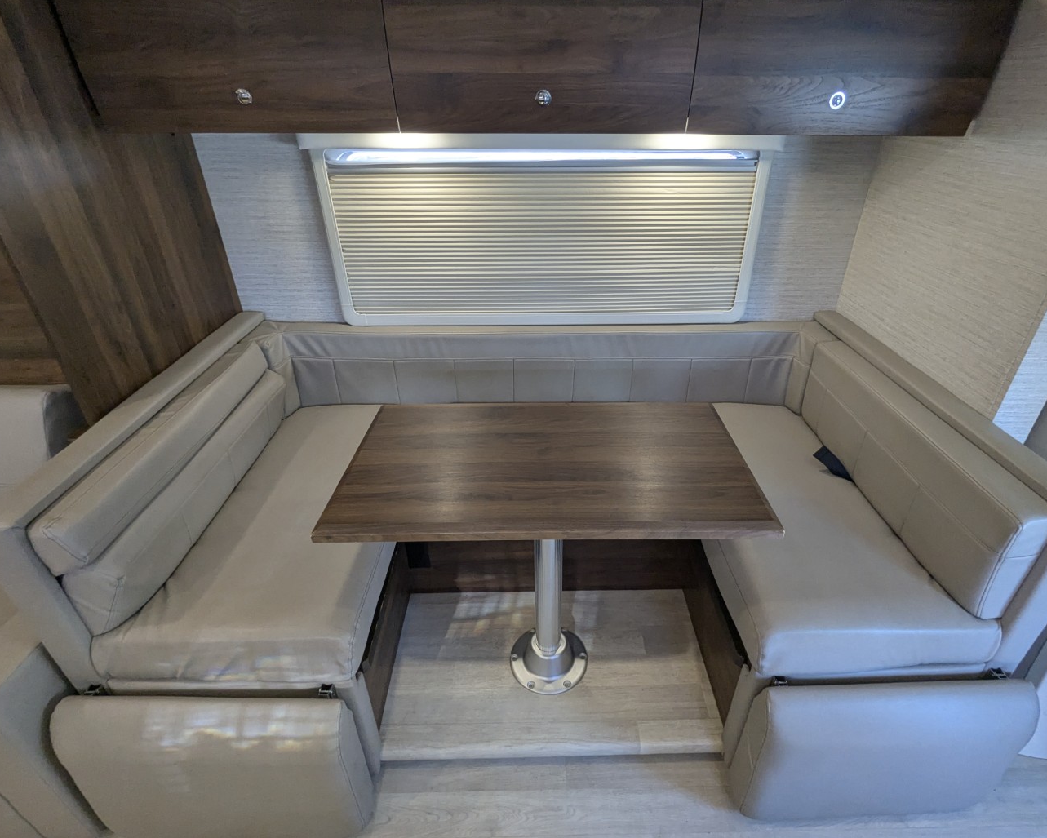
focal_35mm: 17
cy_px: 419
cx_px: 552
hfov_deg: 89.5
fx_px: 527
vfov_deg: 77.0
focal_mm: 2.35
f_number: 2.2
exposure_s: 1/130
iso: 220
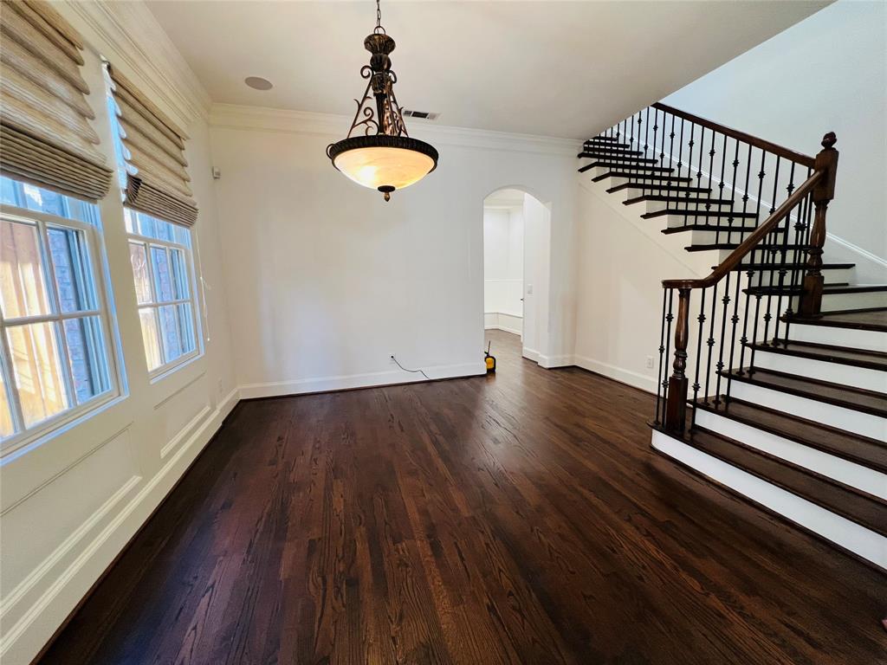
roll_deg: +1.2
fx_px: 333
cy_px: 332
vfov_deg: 89.9
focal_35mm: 13
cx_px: 444
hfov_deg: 106.2
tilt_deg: -9.1
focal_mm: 1.57
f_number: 1.8
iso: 200
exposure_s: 1/60
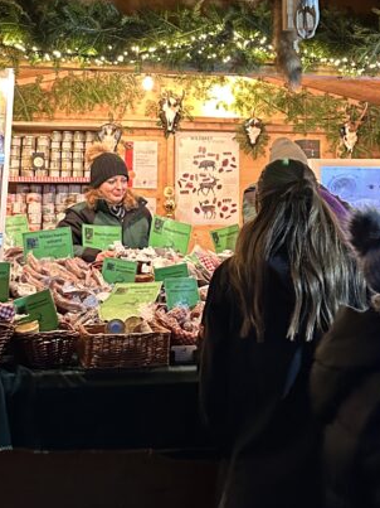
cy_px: 131
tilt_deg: +5.9
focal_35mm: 61
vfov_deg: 31.2
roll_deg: +1.1
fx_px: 893
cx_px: 215
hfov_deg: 24.0
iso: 800
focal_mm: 6.86
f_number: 1.78
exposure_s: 1/50
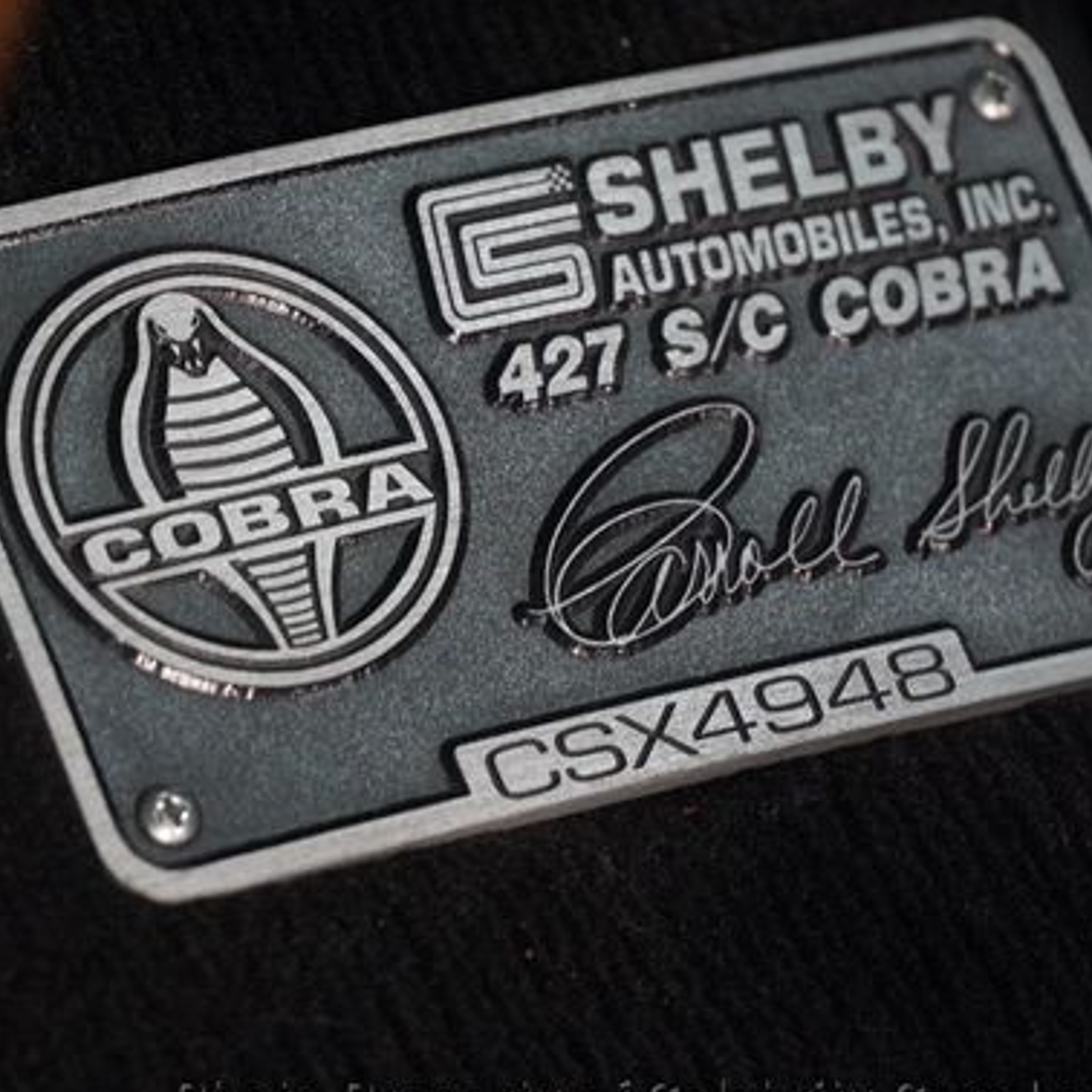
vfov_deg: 6.3
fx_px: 9851
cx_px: 456
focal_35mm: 276
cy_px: 537
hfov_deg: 6.3
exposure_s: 1/160
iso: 3200
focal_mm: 128
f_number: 5.6
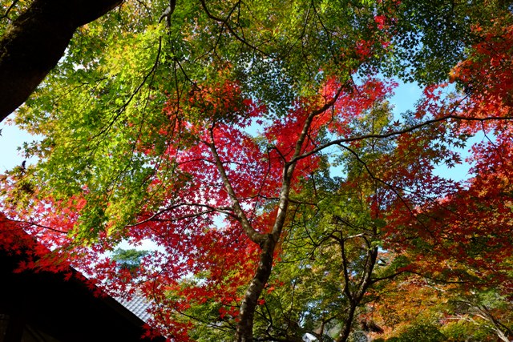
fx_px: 385
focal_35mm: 27
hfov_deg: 67.4
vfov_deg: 48.0
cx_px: 256
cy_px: 171
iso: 400
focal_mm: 18
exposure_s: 1/280
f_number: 5
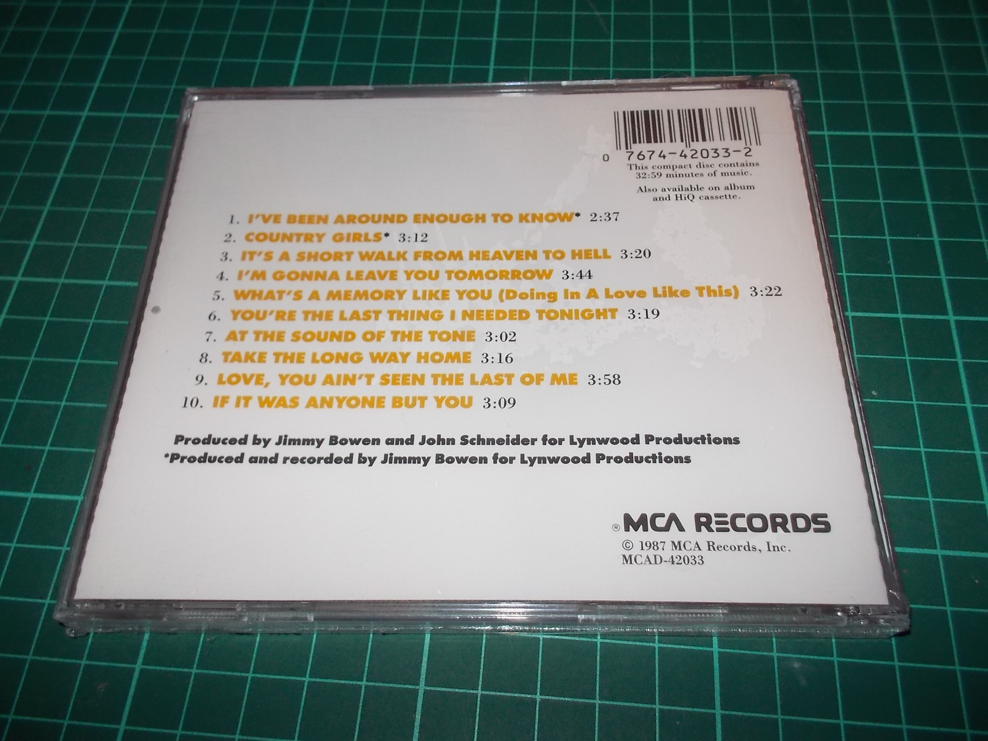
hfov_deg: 61.7
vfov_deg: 48.2
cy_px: 370
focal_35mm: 29
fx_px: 828
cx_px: 494
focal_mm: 4.1
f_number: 3.3
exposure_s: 1/30
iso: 200
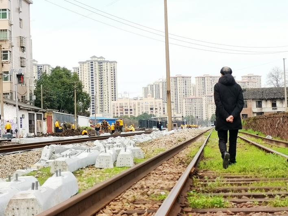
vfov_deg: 18.2
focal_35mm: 81
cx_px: 144
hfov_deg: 24.1
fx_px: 674
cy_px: 108
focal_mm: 5.58
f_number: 4
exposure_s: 1/645
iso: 50
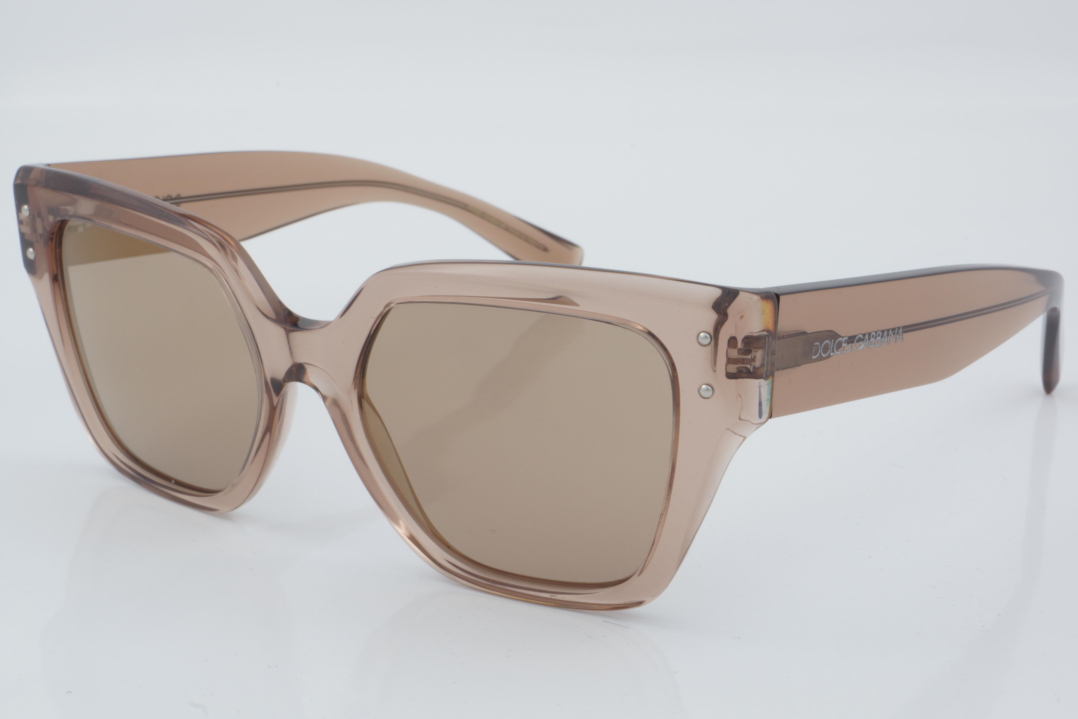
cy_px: 360
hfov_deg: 27.0
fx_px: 2246
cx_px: 539
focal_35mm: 75
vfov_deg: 18.2
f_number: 32
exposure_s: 1/4
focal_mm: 50
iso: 100
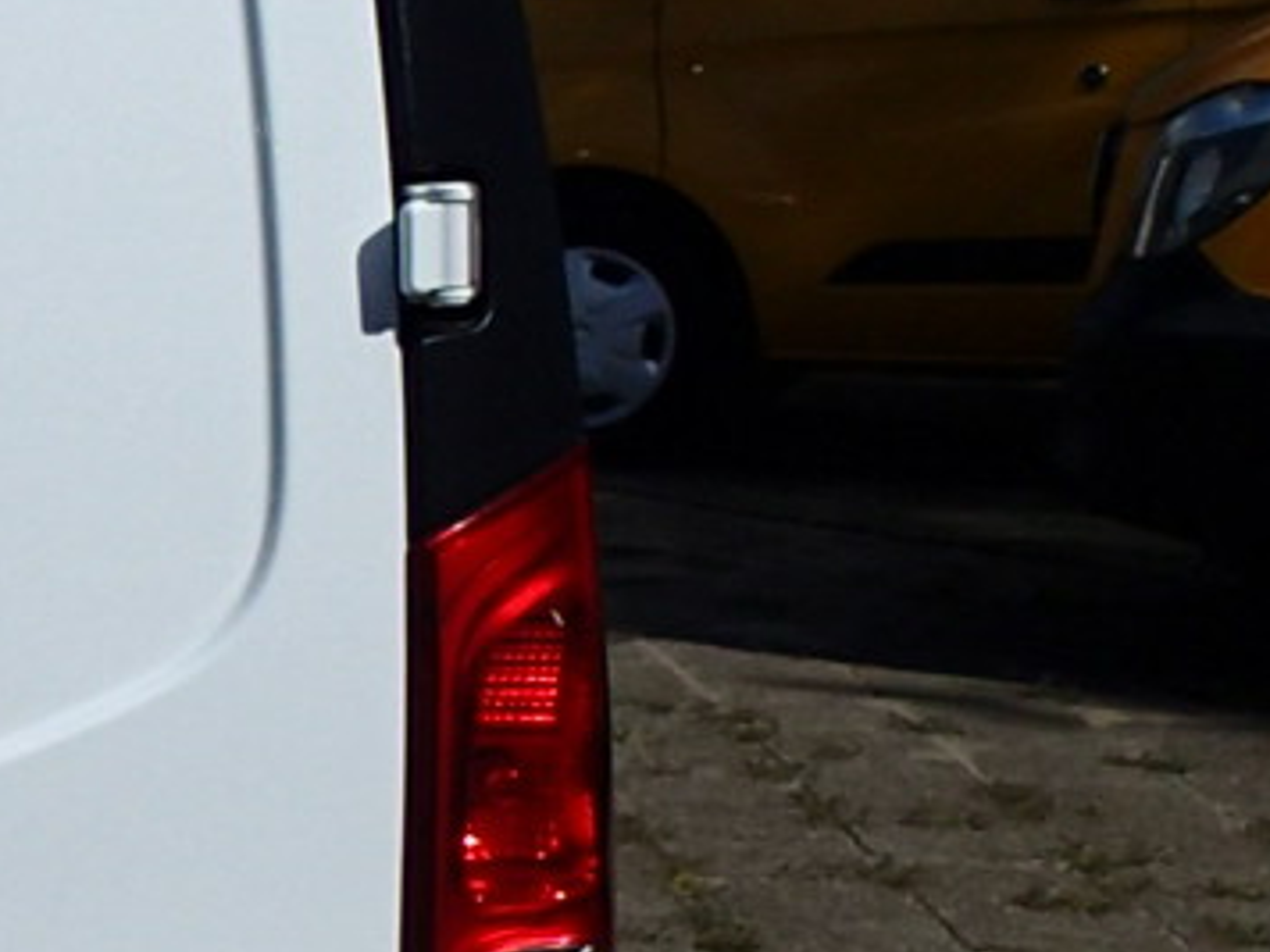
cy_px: 1073
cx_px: -1381
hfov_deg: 12.6
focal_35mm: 135
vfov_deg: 10.8
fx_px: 4953
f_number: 8
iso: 100
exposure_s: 1/800
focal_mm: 4.5
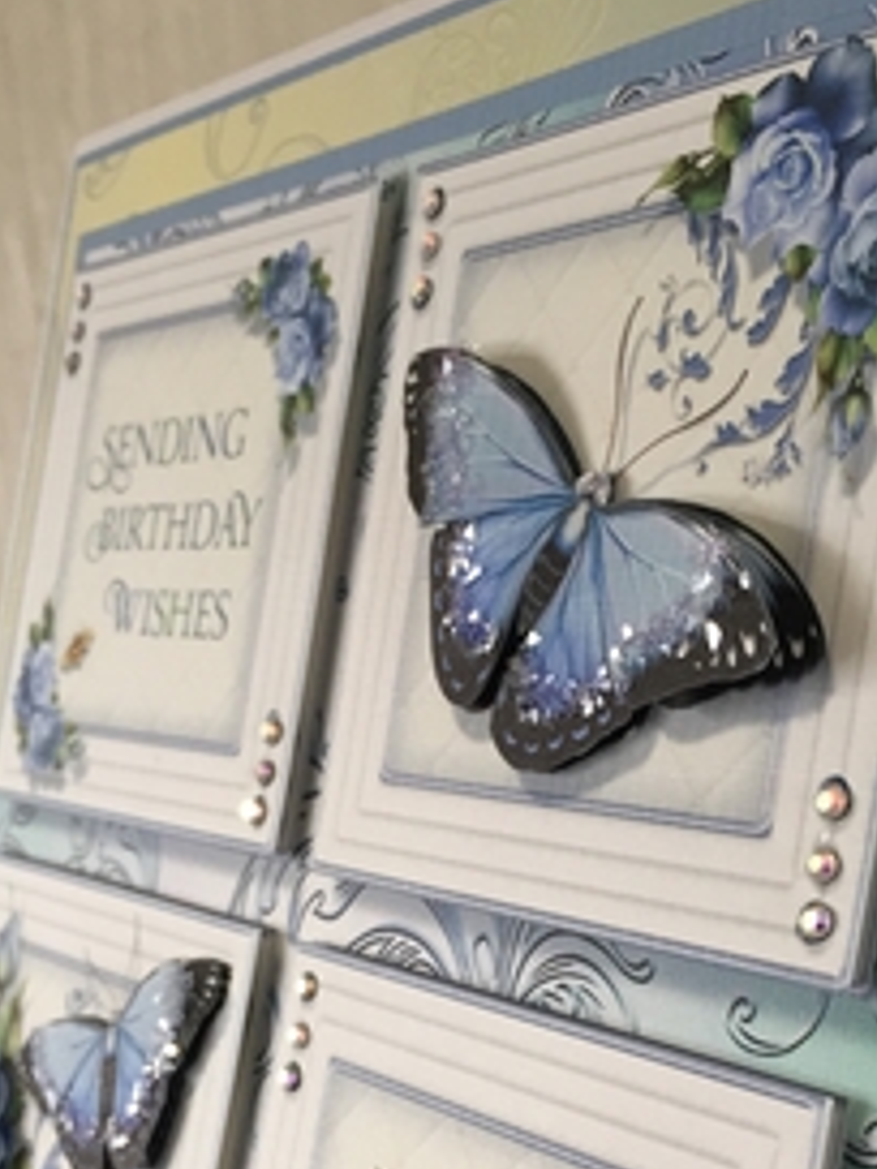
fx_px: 1621
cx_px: 565
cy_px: 821
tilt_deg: -9.7
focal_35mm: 48
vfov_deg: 39.0
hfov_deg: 30.1
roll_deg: +4.9
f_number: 2.2
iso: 125
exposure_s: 1/33
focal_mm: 4.15
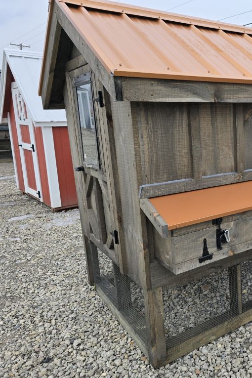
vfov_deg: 58.7
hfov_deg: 37.4
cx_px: 243
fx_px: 336
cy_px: 189
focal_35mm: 32
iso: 32
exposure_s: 1/180
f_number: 1.7
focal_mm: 6.3
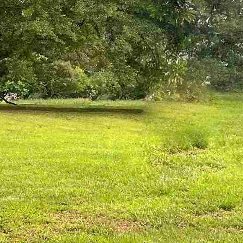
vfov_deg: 13.2
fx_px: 1040
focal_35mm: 131
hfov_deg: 13.3
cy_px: 39
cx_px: 69
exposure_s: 1/650
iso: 50
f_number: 1.5
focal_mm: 5.7
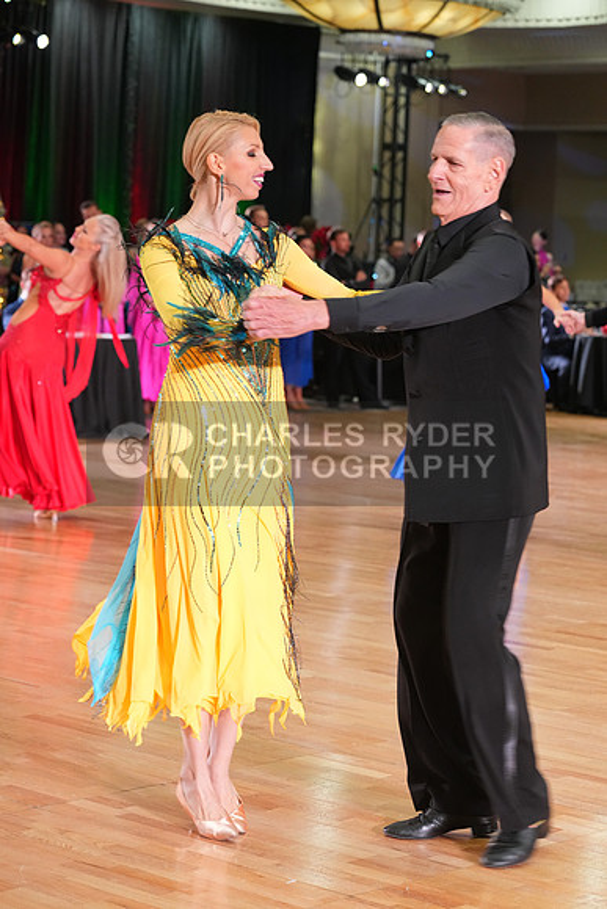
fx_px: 2275
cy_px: 454
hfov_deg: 15.2
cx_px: 304
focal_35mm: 90
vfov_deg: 22.6
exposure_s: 1/200
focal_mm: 90
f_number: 5
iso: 3200
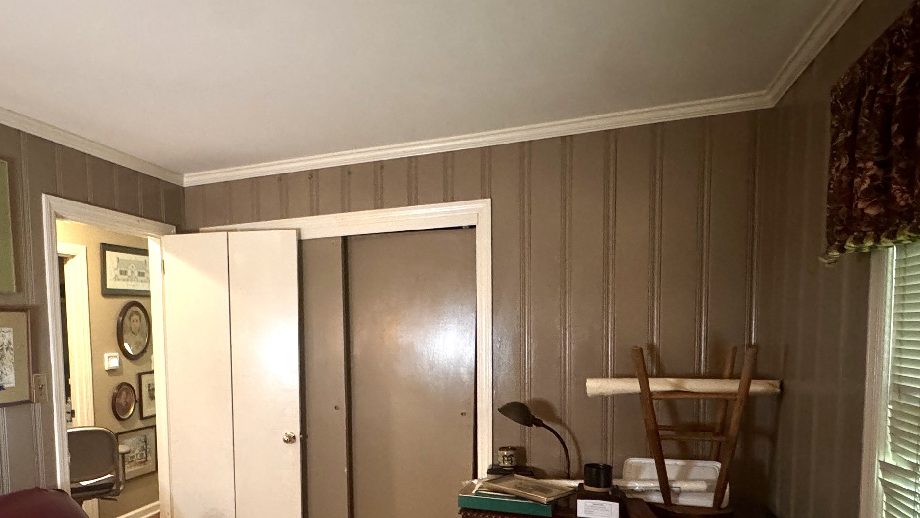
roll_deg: +0.9
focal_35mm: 25
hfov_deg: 72.5
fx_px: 610
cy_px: 378
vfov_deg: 44.7
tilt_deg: -5.5
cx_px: 331
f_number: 2.2
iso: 800
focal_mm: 2.22
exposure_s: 1/60
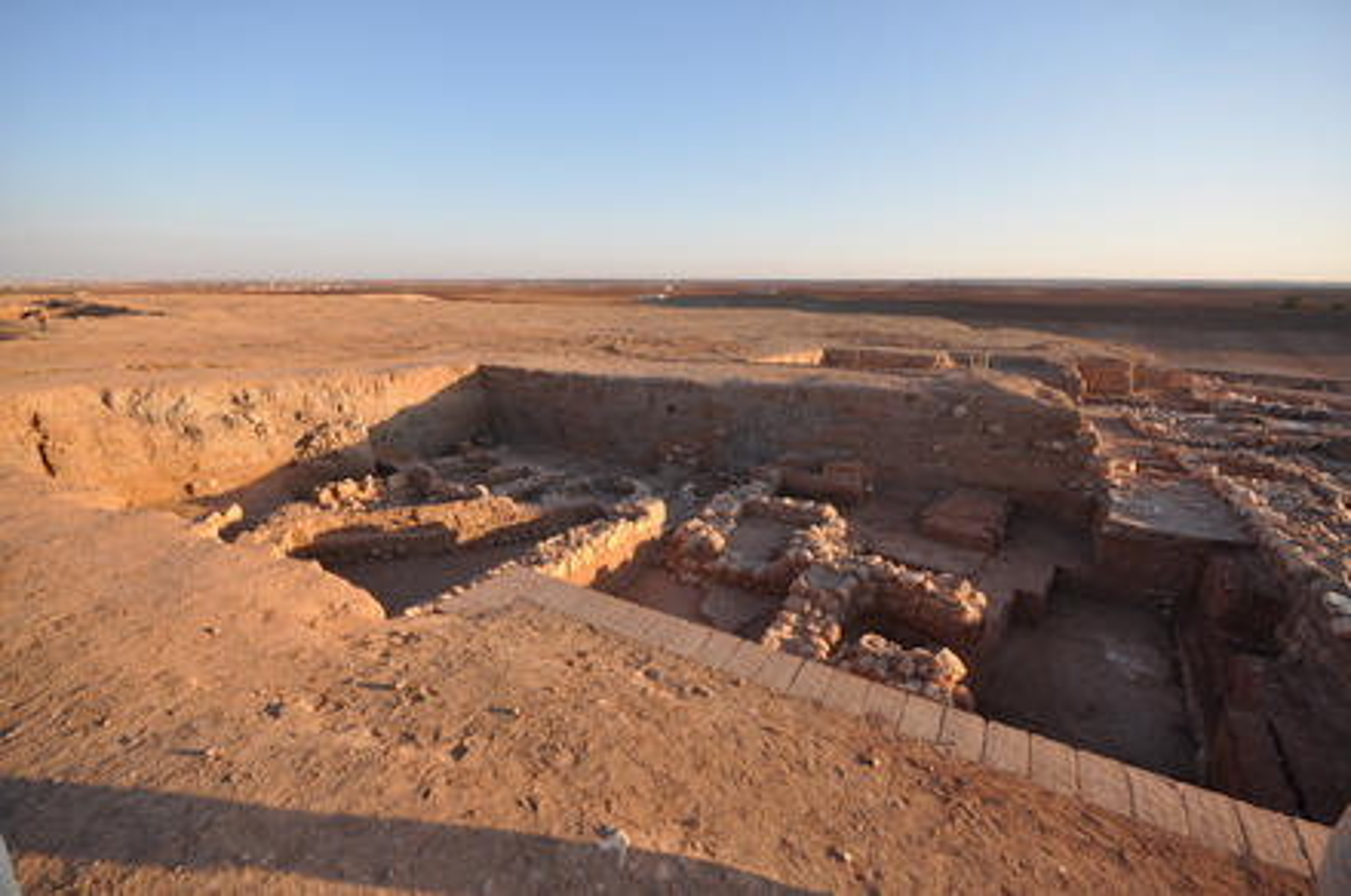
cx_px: 676
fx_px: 562
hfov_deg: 100.5
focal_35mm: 15
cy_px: 448
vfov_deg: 77.1
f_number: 7.1
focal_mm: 10
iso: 200
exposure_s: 1/200
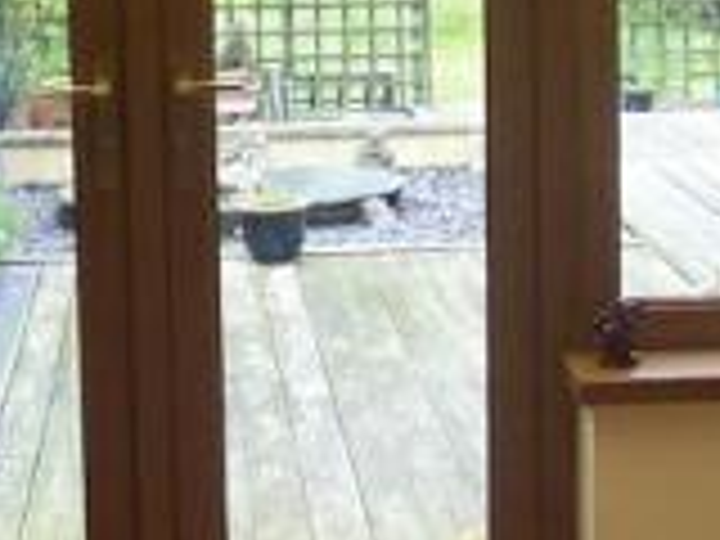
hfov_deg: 14.6
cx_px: 358
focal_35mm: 135
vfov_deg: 11.0
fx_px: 2808
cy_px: 308
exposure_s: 1/125
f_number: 2.8
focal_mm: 5.6
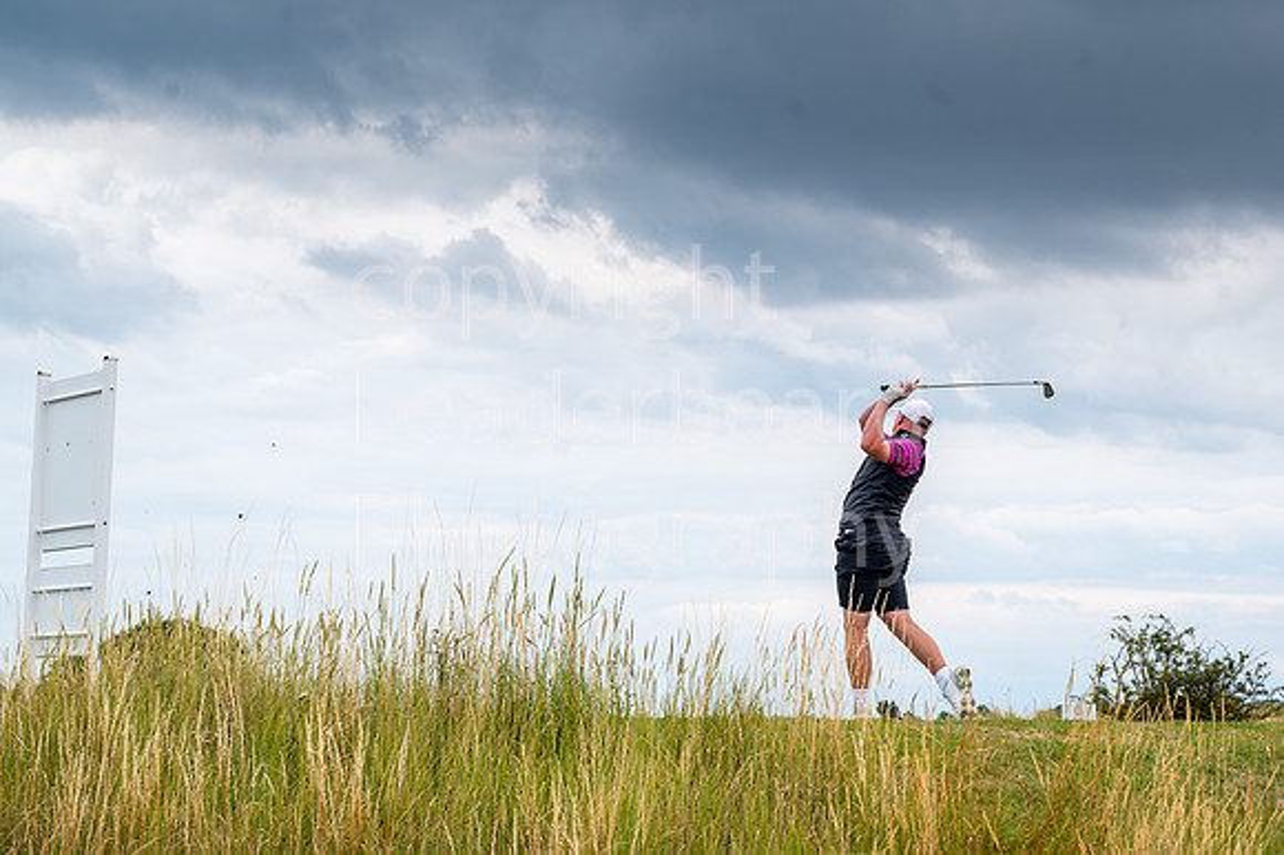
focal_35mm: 66
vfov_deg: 20.5
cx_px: 664
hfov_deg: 30.4
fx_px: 2361
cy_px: 413
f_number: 6.3
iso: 100
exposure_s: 1/250
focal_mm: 64
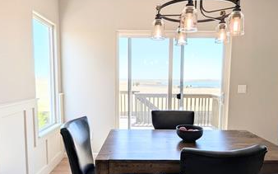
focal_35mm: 26
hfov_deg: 70.4
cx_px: 139
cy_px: 98
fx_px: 197
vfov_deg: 47.4
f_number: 2.2
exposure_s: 1/644
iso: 42
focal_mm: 1.95
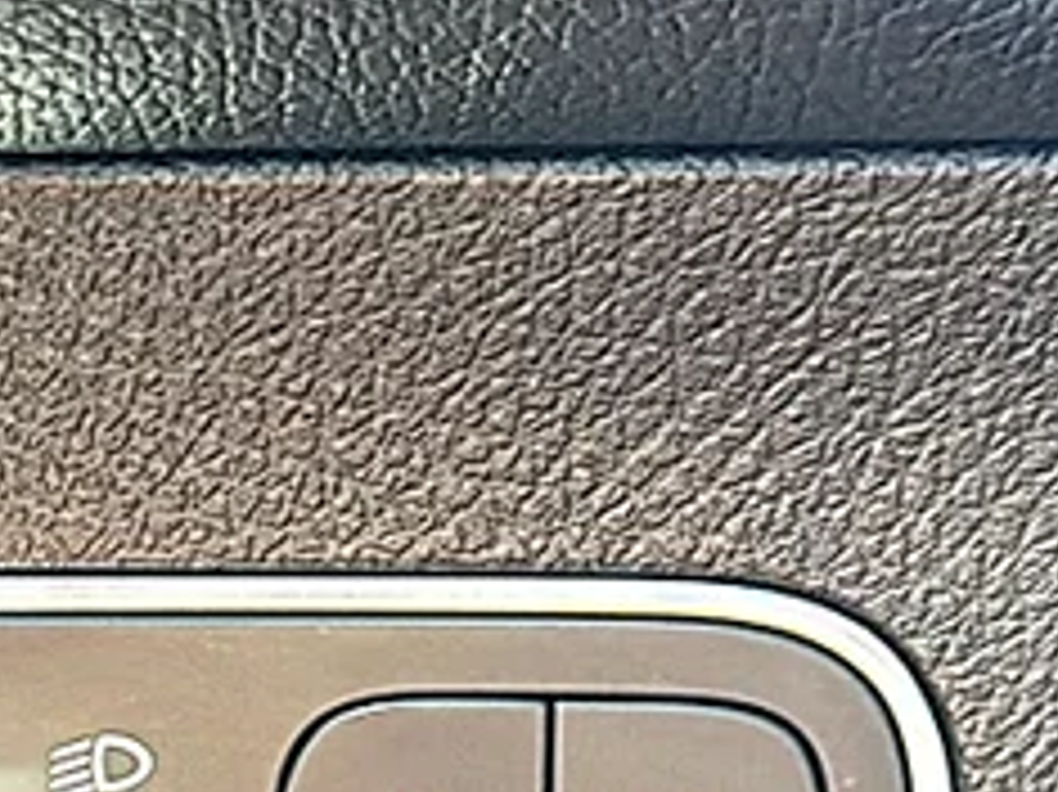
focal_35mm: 128
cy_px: 916
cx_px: -135
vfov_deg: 11.4
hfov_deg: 15.0
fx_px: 3910
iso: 125
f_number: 1.78
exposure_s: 1/67
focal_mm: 6.86
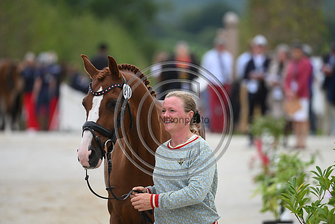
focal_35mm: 380
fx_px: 3537
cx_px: 168
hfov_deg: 5.4
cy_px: 112
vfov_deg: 3.6
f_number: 5.6
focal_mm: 380
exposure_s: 1/1600
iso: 560
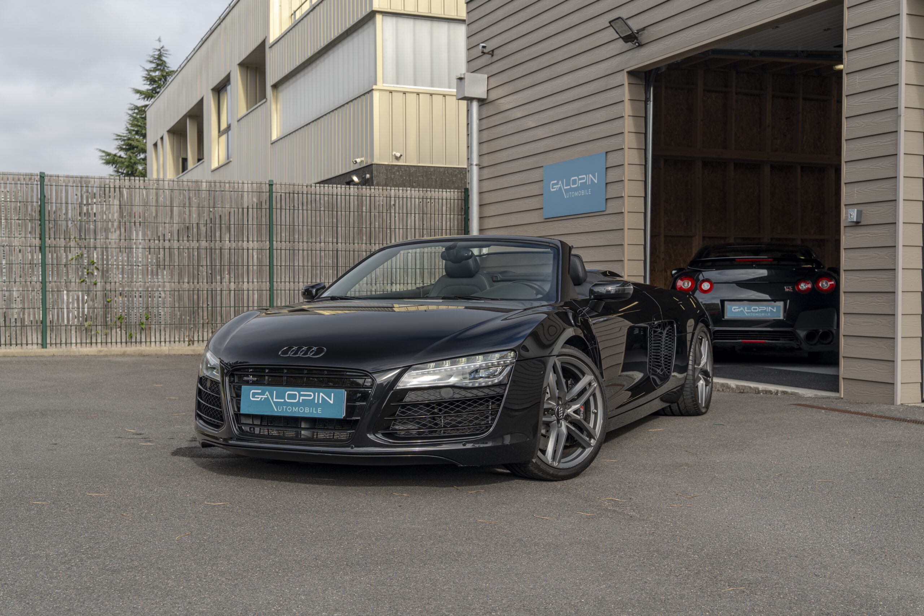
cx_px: 462
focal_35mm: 42
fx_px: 1068
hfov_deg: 46.8
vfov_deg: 32.2
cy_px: 308
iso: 50
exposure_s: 1/100
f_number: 6.3
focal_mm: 41.6
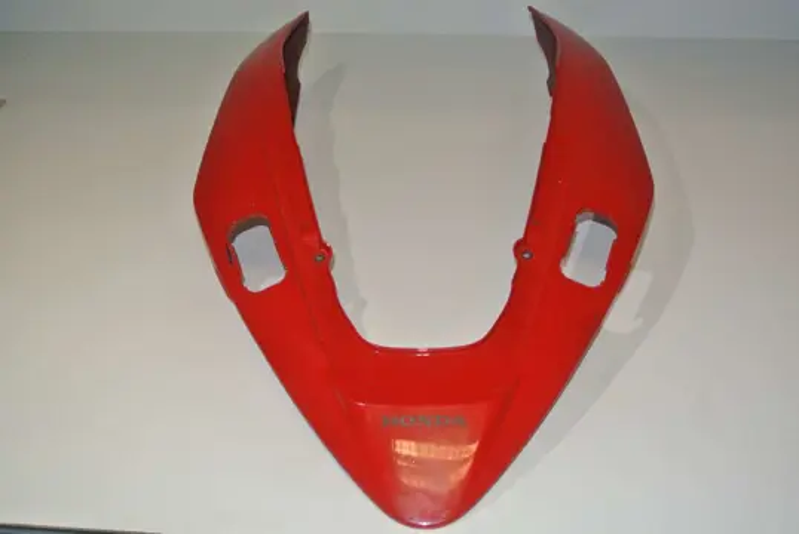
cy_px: 267
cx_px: 400
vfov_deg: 30.6
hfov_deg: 44.5
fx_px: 978
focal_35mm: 44
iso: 200
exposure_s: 1/60
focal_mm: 16.3
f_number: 4.2
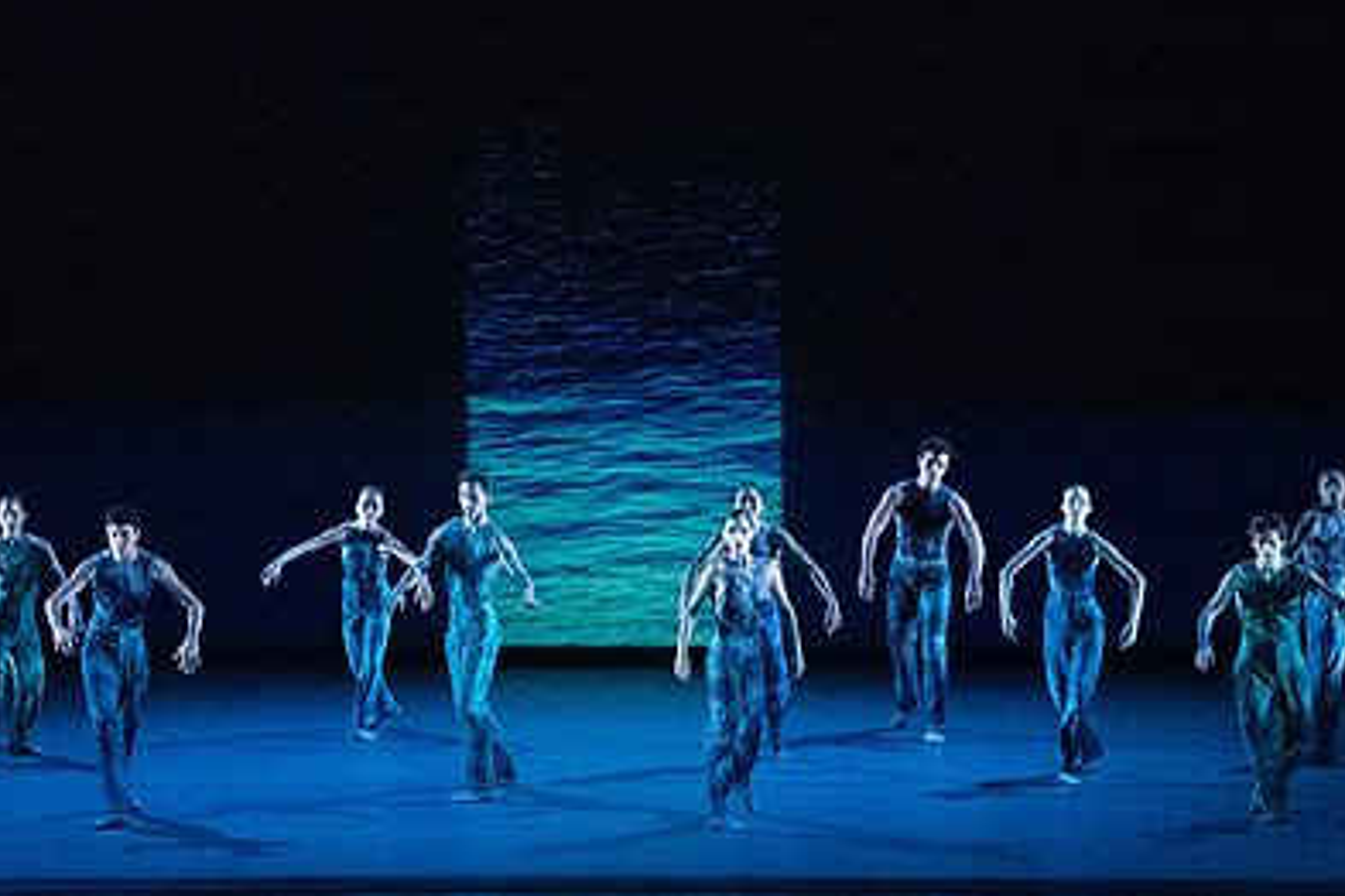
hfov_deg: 9.9
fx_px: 7771
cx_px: 541
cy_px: 241
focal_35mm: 208
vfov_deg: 6.6
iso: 25600
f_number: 5.6
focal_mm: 141
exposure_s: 1/400
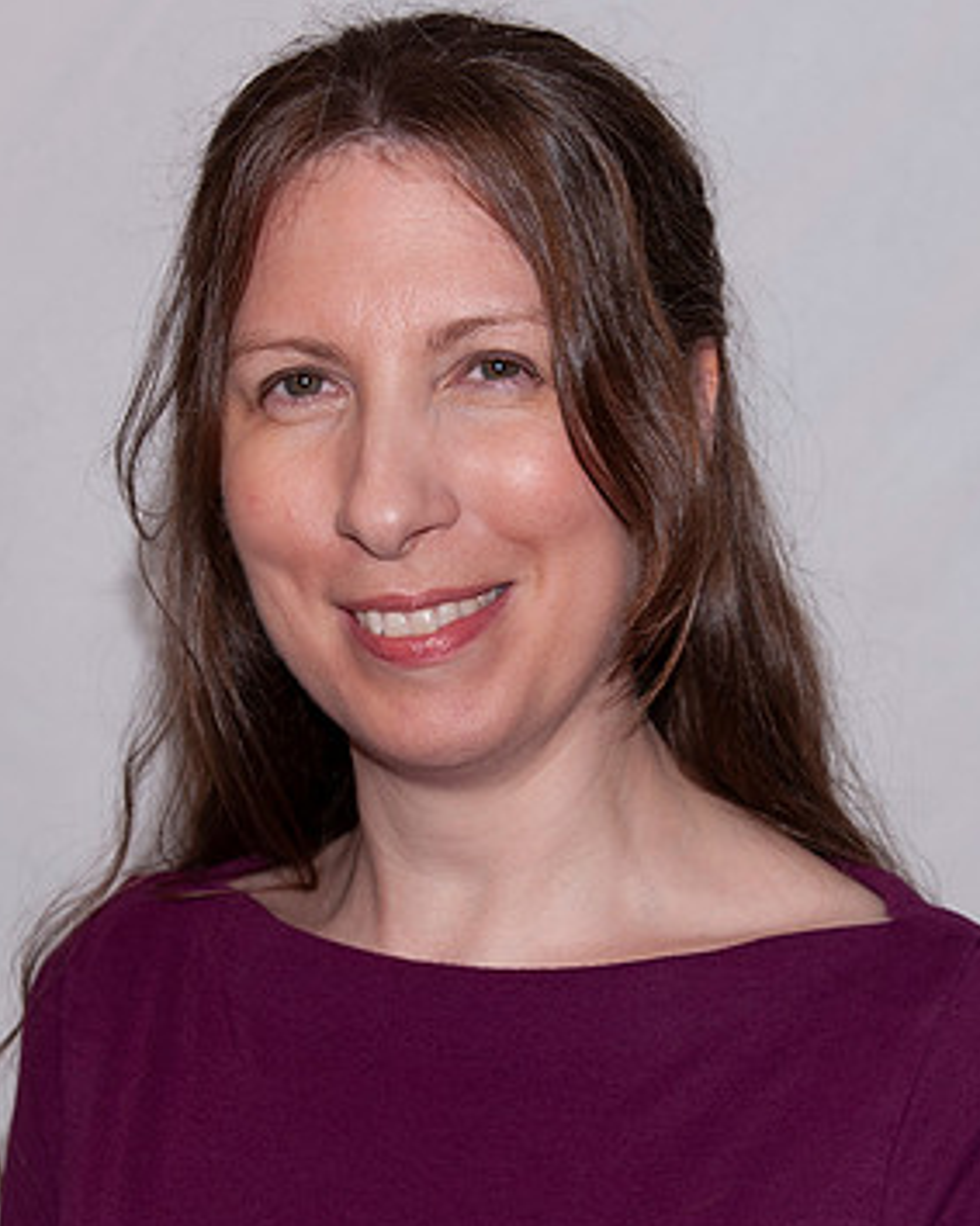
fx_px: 4062
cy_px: 887
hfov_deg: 13.7
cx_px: 596
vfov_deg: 17.1
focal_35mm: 112
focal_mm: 38
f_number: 5
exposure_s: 1/200
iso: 100
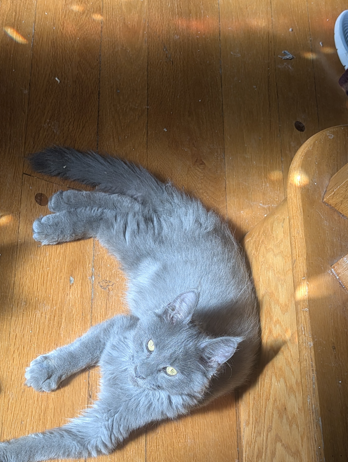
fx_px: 896
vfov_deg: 28.8
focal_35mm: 67
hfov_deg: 22.0
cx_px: 147
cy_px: 304
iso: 20
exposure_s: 1/253
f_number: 1.68
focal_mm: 6.9
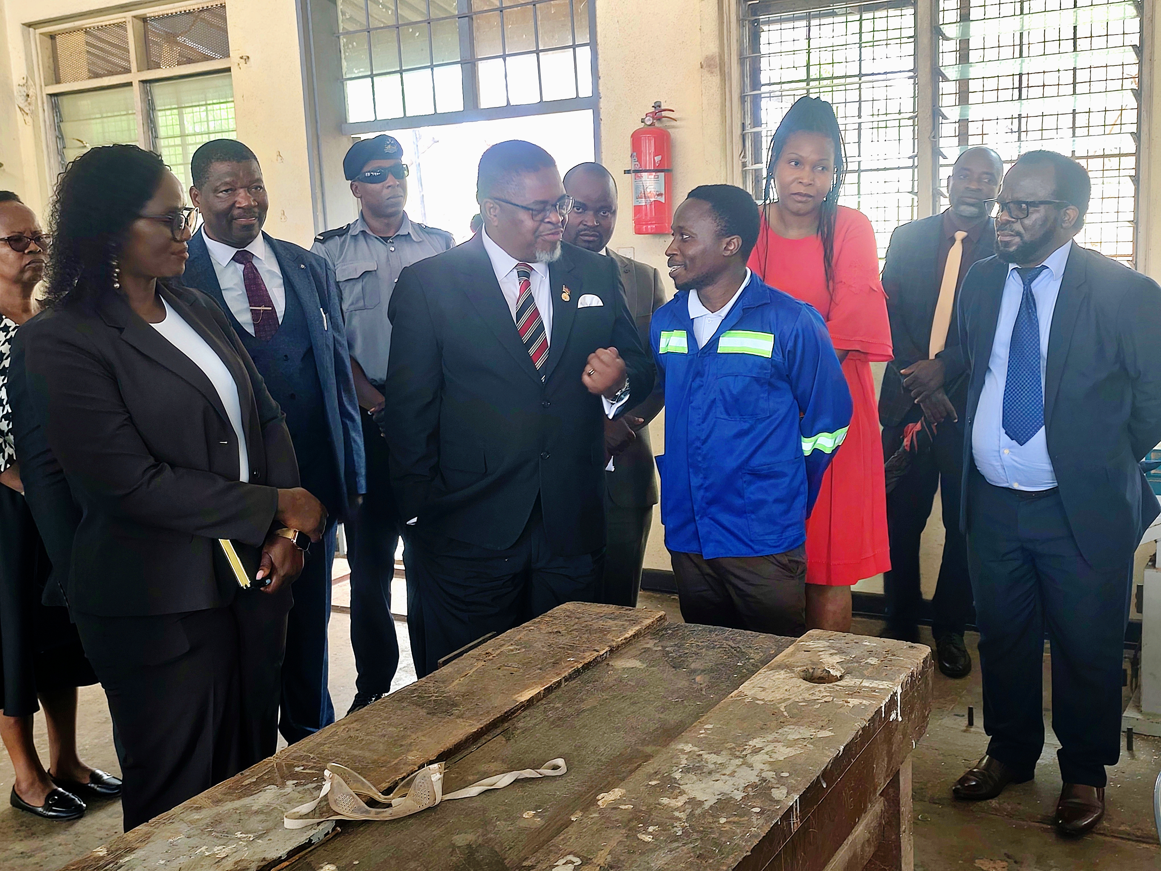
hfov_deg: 50.1
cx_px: 580
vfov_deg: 38.7
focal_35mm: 37
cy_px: 436
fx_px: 1241
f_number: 1.65
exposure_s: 1/46.5
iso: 250
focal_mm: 6.19
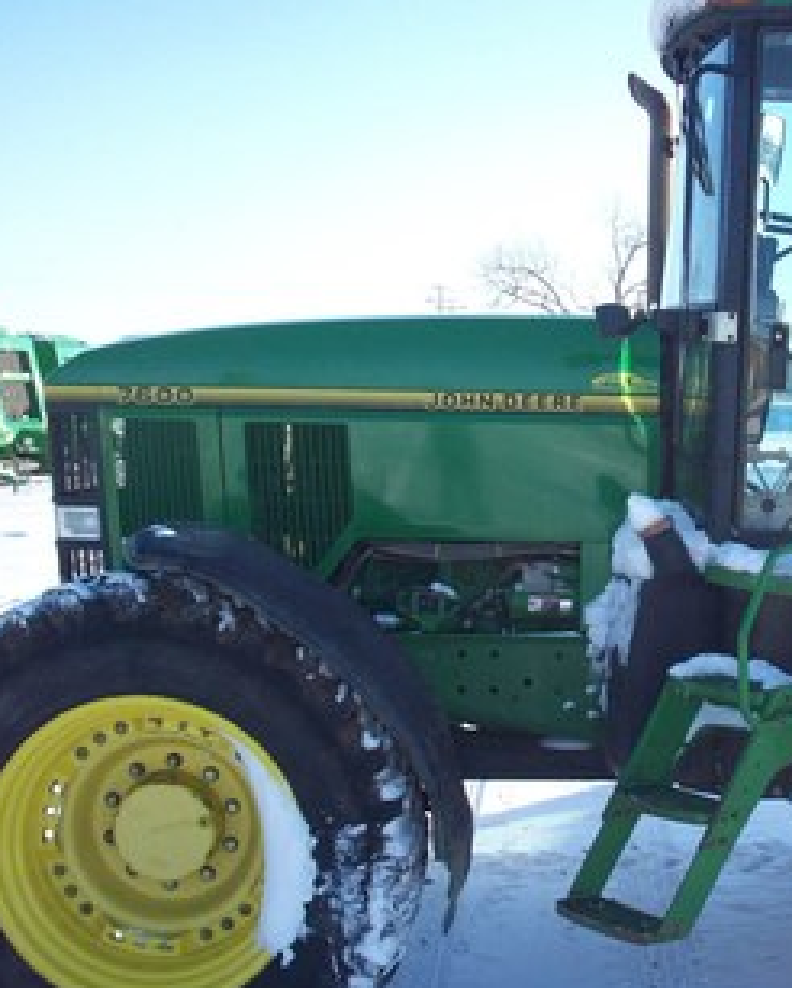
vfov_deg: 29.5
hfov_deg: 23.4
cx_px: 683
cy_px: 528
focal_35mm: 64
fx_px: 1873
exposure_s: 1/479
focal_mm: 6.2
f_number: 2.8
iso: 80
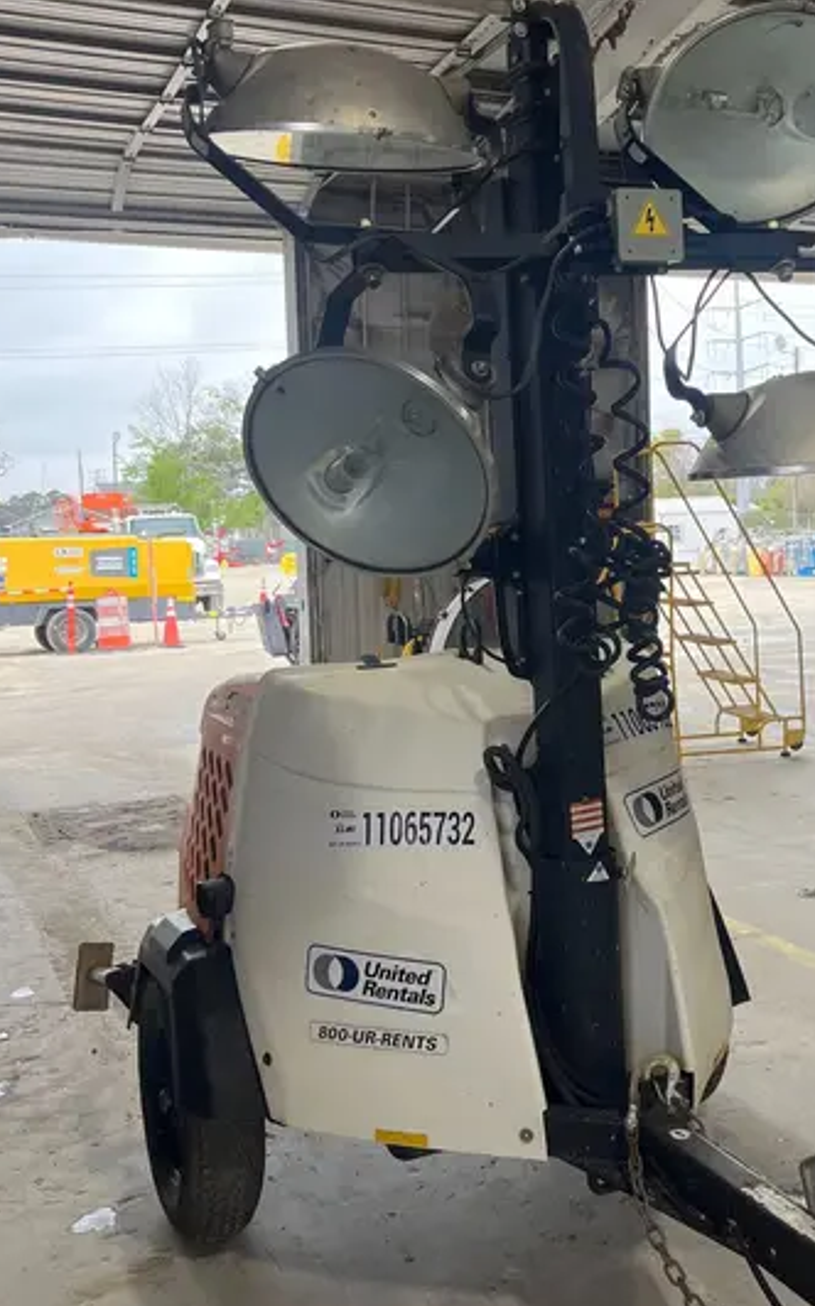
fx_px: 1352
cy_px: 583
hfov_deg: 33.3
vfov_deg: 51.5
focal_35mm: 38
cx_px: 528
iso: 64
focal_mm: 5.1
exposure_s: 1/158
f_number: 1.6
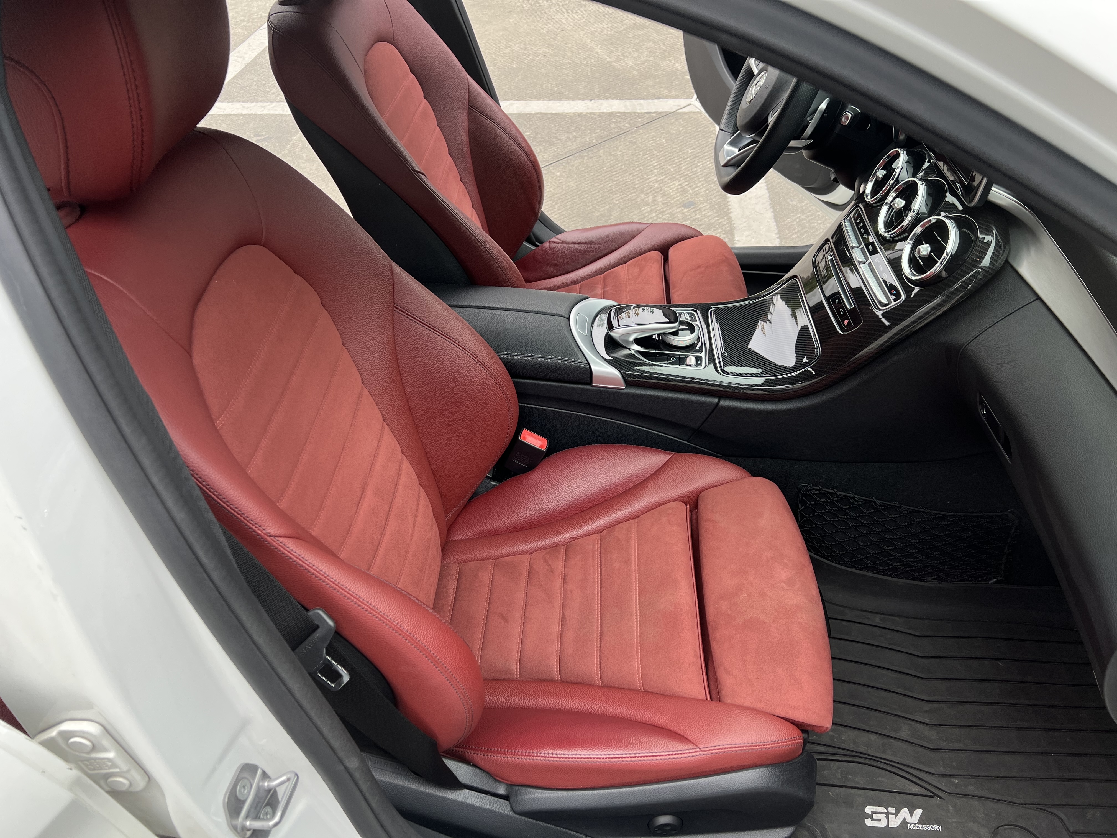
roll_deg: +2.5
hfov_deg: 67.3
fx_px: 839
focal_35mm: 26
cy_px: 419
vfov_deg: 53.1
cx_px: 558
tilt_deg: -41.0
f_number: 1.5
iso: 50
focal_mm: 5.7
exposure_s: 1/339
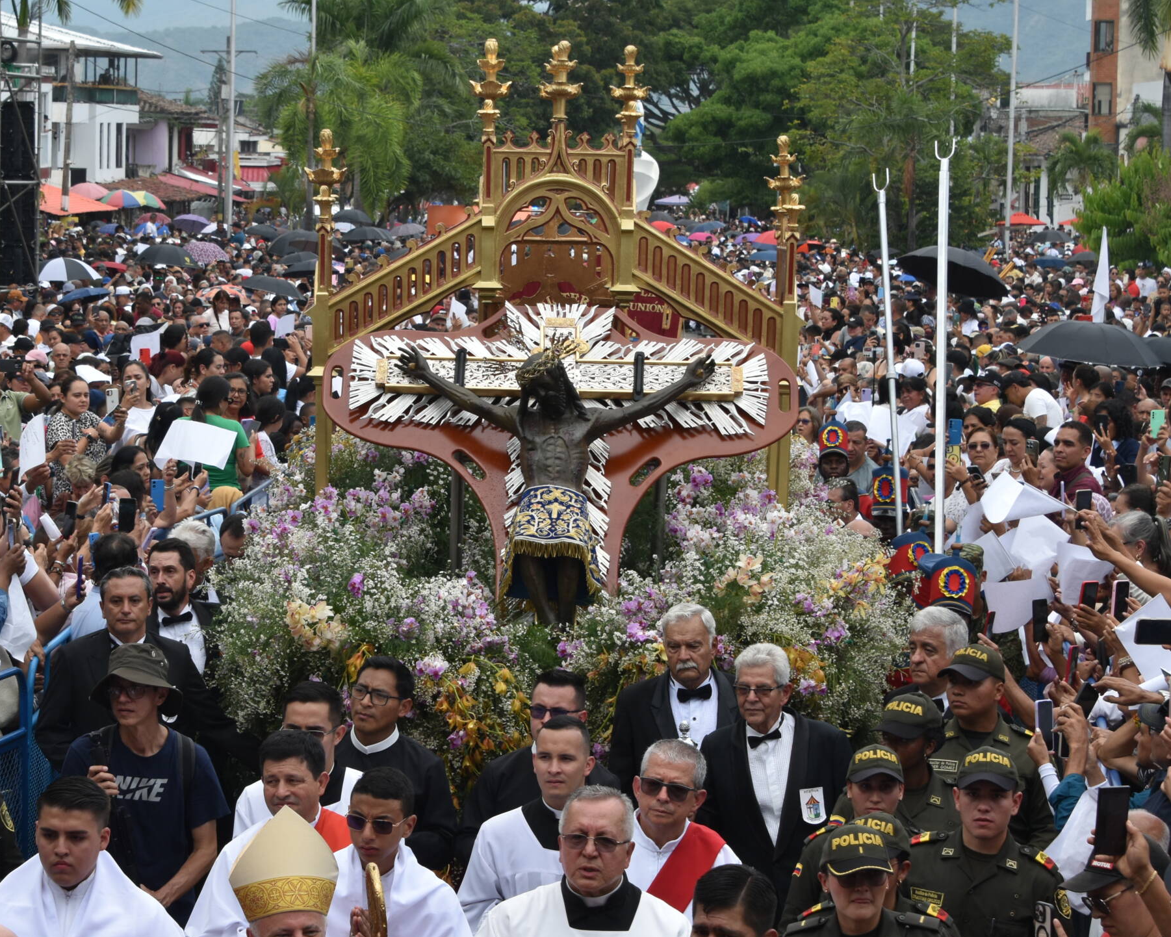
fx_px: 4021
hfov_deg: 16.5
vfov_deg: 13.3
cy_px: 460
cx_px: 402
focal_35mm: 116
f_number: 8
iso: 250
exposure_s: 1/250
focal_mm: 58
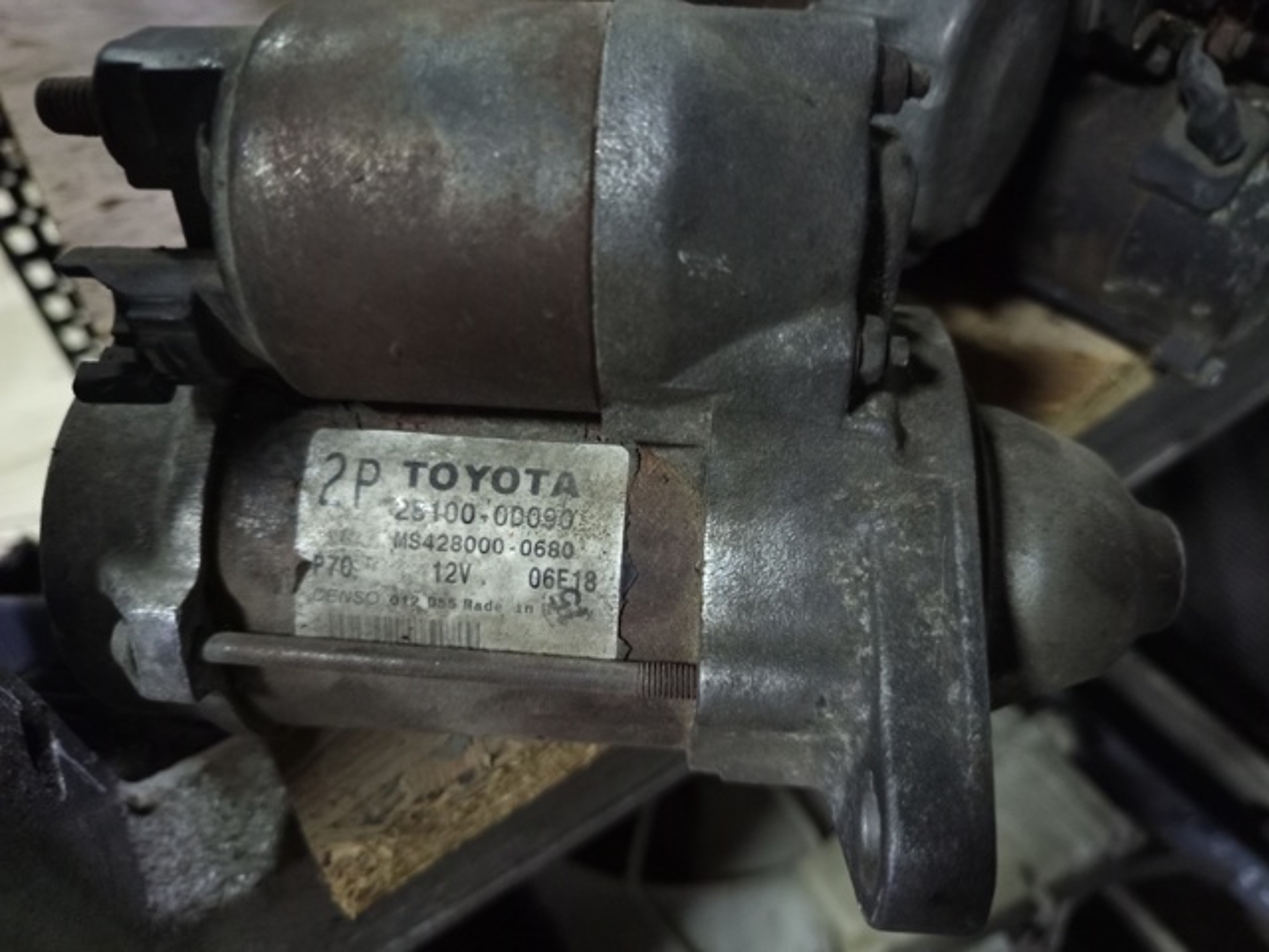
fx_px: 880
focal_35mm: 24
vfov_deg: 56.8
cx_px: 634
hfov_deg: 71.6
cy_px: 476
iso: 3721
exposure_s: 1/20
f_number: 1.7
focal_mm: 5.24
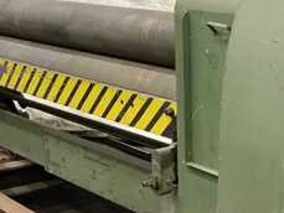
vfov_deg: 19.4
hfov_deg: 24.2
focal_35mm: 76
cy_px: 102
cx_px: 303
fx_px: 624
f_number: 1.8
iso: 160
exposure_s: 1/60
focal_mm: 3
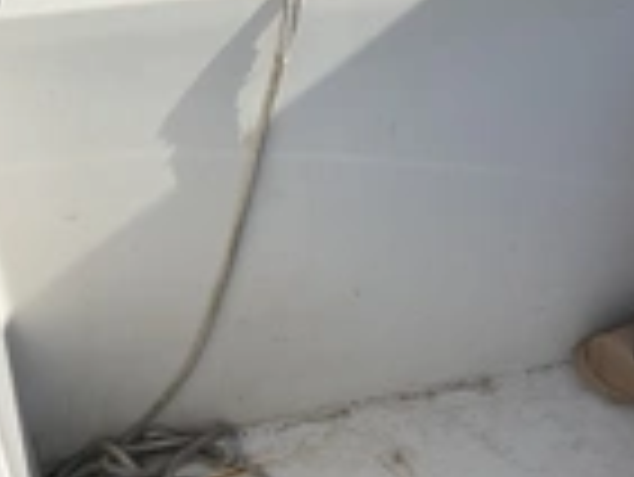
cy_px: 369
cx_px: 396
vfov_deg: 17.9
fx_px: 1503
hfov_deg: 23.8
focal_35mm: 82
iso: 25
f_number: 1.8
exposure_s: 1/2667
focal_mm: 3
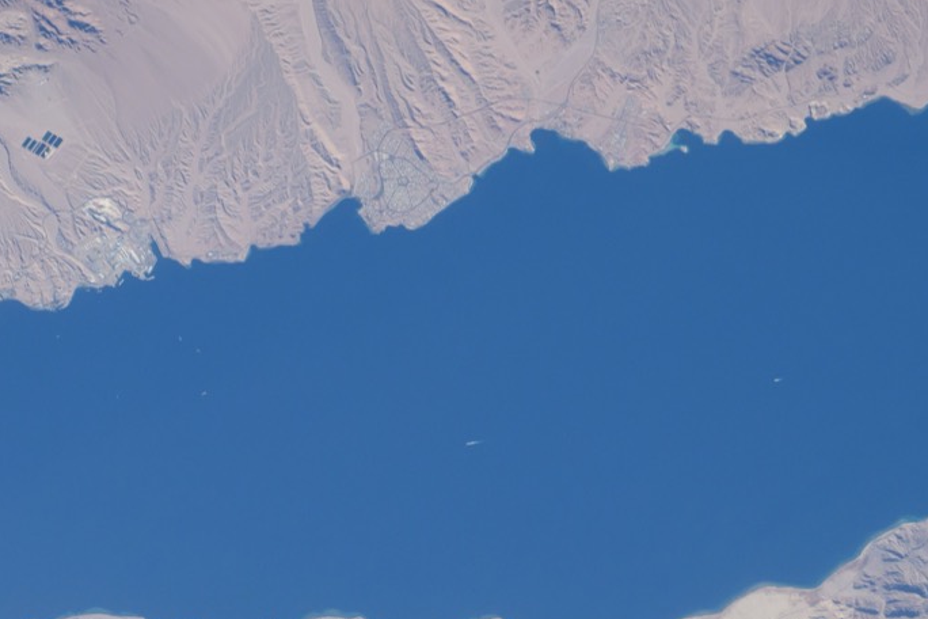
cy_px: 244
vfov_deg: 2.5
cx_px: 106
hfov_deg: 3.7
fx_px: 14460
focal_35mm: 561
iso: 500
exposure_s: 1/1000
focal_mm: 240
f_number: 10
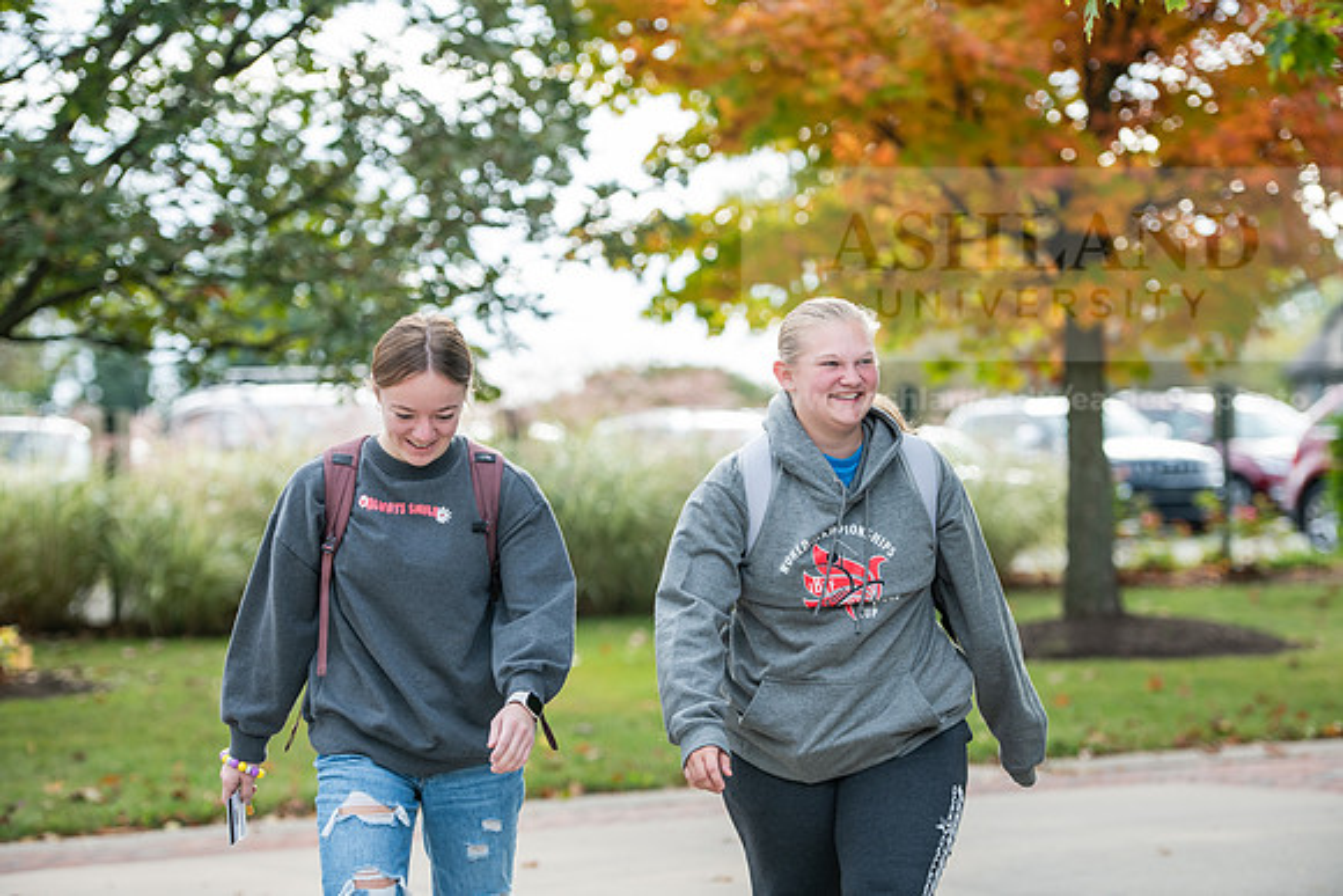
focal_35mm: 102
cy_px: 448
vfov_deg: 13.4
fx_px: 3806
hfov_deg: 20.0
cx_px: 672
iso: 160
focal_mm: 102
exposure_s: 1/400
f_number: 3.2
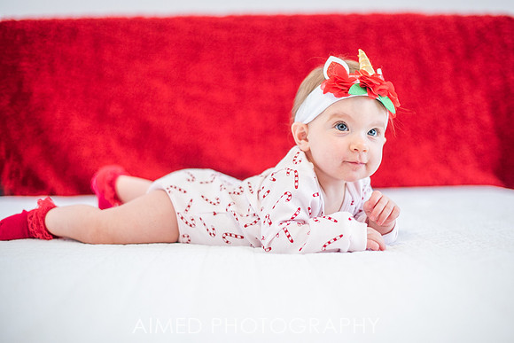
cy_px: 179
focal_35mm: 55
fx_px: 781
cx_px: 279
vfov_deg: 24.8
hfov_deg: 36.4
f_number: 2
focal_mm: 50
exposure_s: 1/250
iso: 500
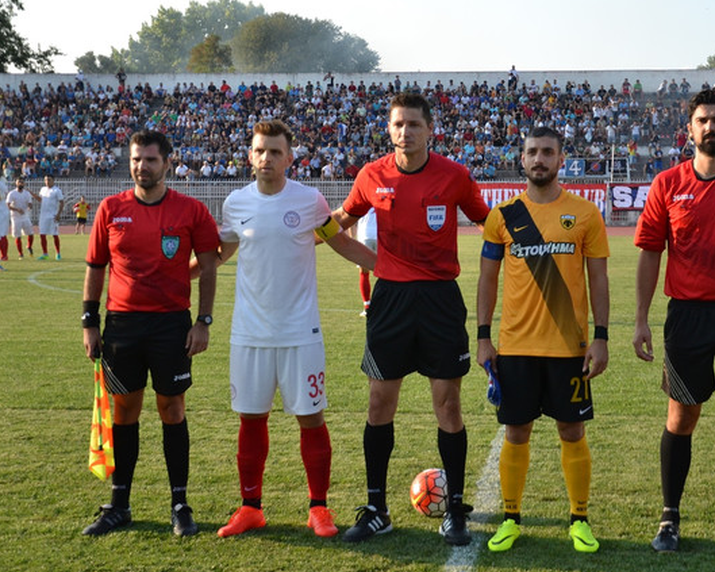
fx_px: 1227
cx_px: 387
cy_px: 287
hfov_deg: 32.5
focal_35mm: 58
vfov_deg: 26.2
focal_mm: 34
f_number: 4.2
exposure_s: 1/1000
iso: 400
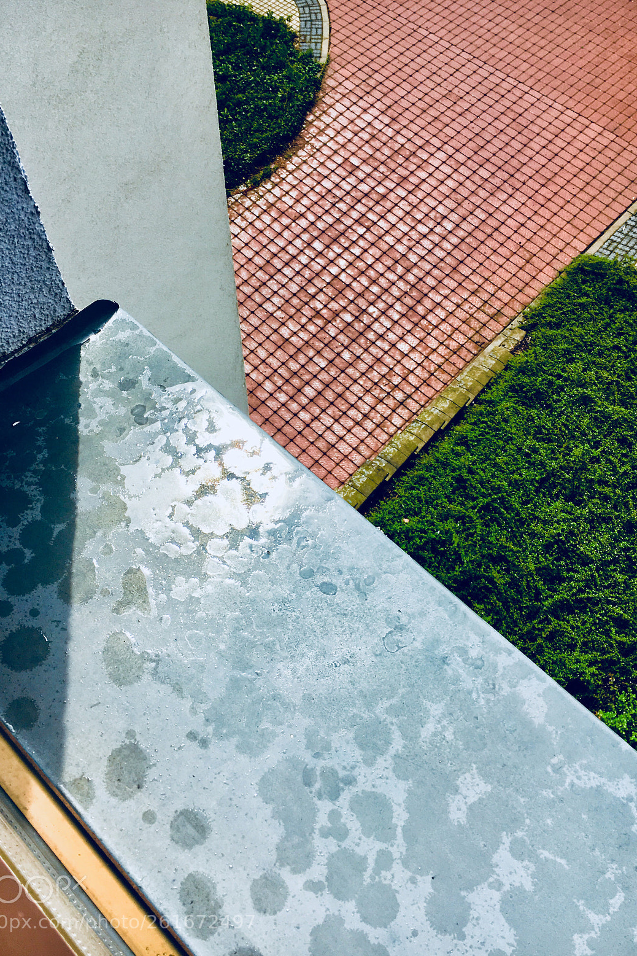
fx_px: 823
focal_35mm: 31
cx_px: 303
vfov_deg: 60.3
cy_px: 479
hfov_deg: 42.3
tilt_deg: -60.3
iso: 25
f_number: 2.2
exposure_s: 1/986
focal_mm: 4.15
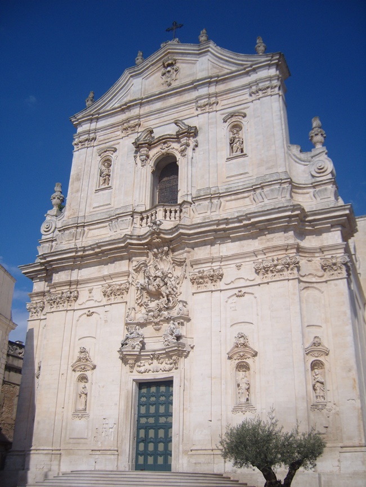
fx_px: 493
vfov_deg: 52.6
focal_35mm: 35
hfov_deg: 40.7
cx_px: 183
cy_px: 244
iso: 80
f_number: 7.1
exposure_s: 1/750
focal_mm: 7.4
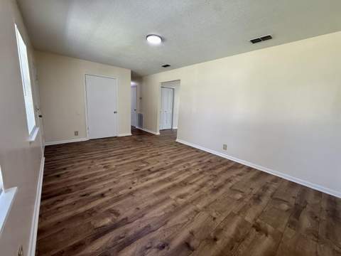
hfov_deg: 102.1
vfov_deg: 85.7
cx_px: 170
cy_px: 128
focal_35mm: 14
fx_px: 138
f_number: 2.2
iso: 200
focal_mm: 2.22
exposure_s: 1/99
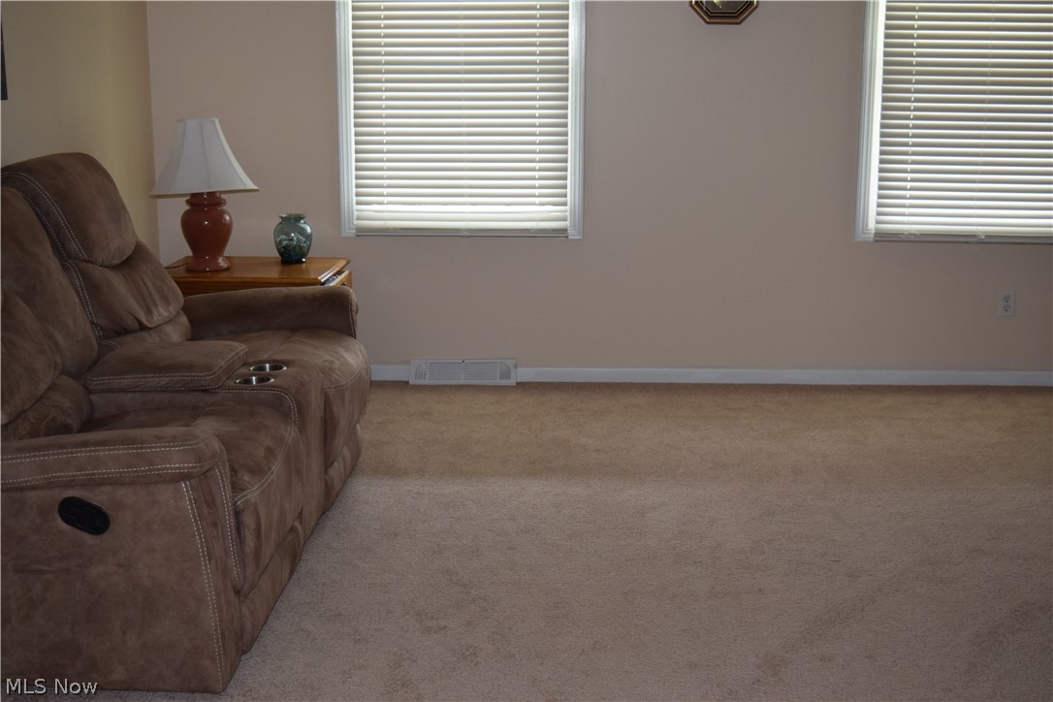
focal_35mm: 46
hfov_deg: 42.3
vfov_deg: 28.9
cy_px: 351
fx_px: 1360
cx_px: 526
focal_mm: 31
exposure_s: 1/80
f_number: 4.5
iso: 800
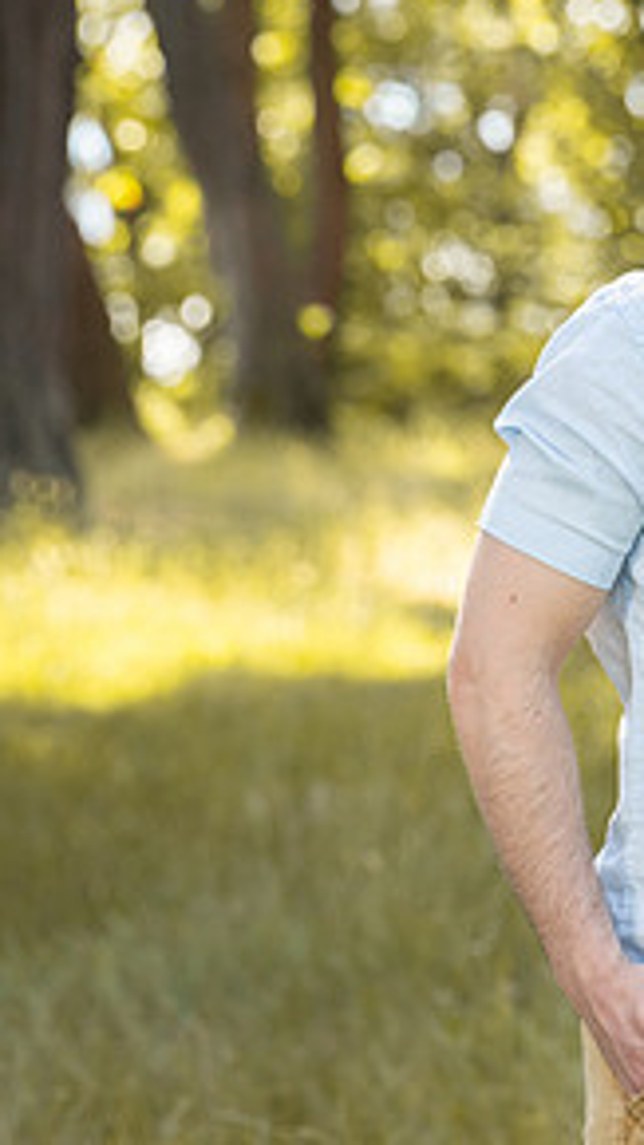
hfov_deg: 3.9
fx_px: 9538
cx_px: 881
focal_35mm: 314
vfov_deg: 6.9
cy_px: 424
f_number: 5.6
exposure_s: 1/200
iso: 500
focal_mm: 150
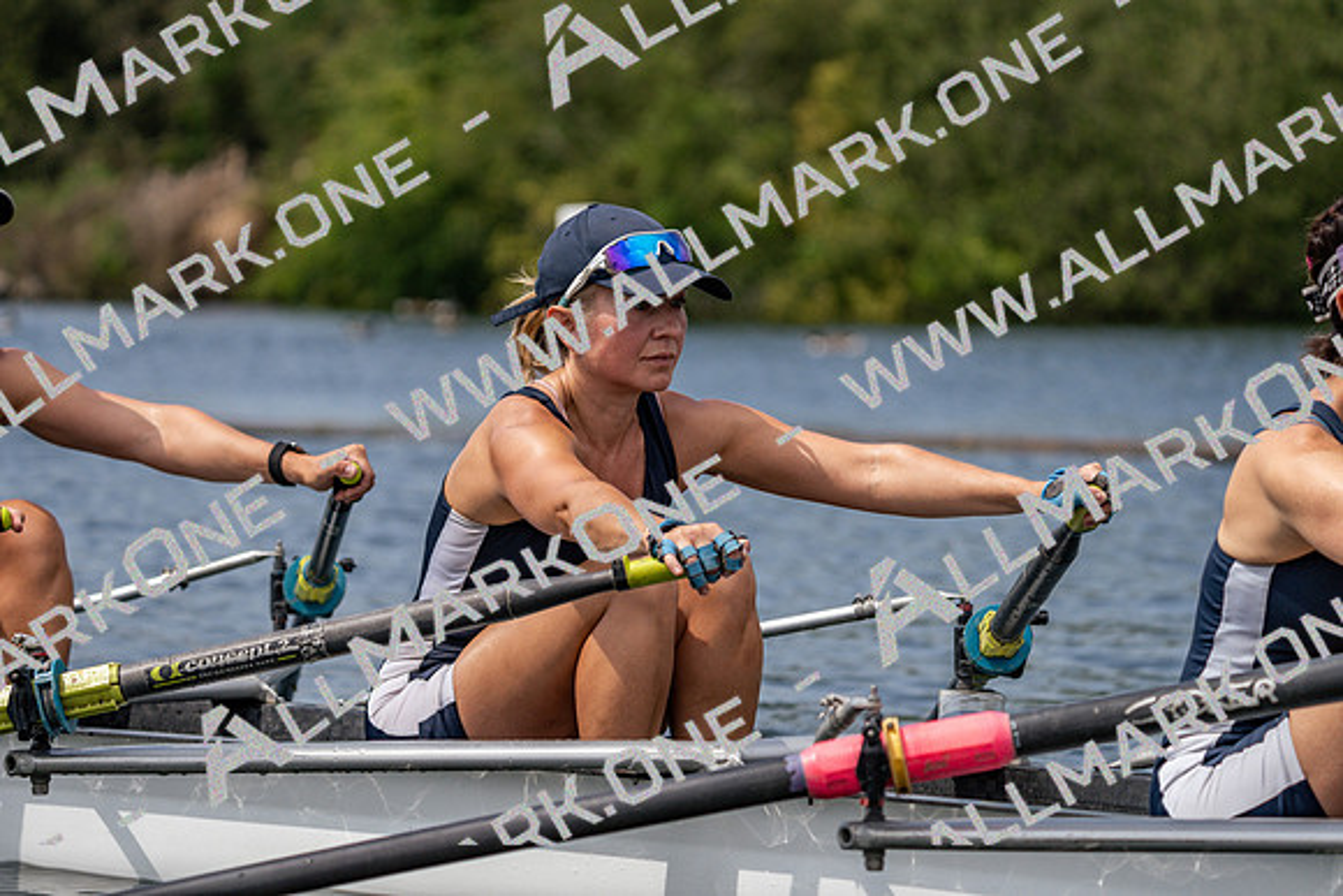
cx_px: 672
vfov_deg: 6.9
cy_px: 448
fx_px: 7463
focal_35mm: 200
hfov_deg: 10.3
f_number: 5.6
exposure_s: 1/1600
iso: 200
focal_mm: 200
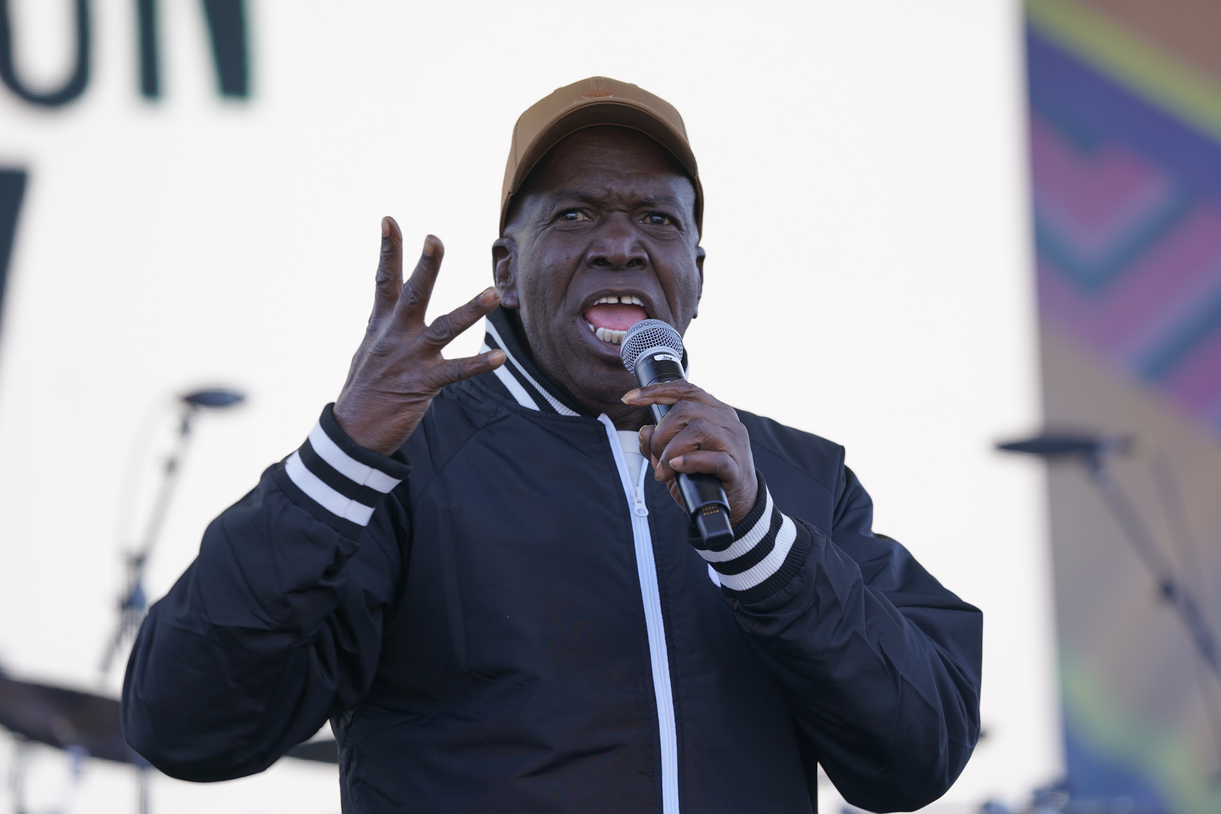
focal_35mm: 200
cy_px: 407
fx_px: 6783
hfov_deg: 10.3
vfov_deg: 6.9
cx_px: 610
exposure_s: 1/250
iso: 160
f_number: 4
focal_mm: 200
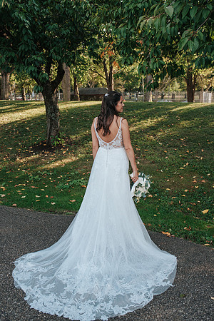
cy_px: 160
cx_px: 107
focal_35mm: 35
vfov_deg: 54.4
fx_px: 312
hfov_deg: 37.9
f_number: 4
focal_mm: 35
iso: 450
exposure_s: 1/1000
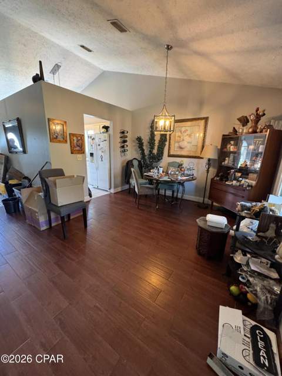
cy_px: 188
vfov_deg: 102.1
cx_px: 141
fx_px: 152
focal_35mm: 14
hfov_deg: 85.7
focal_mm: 2.22
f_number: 2.2
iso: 500
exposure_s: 1/60
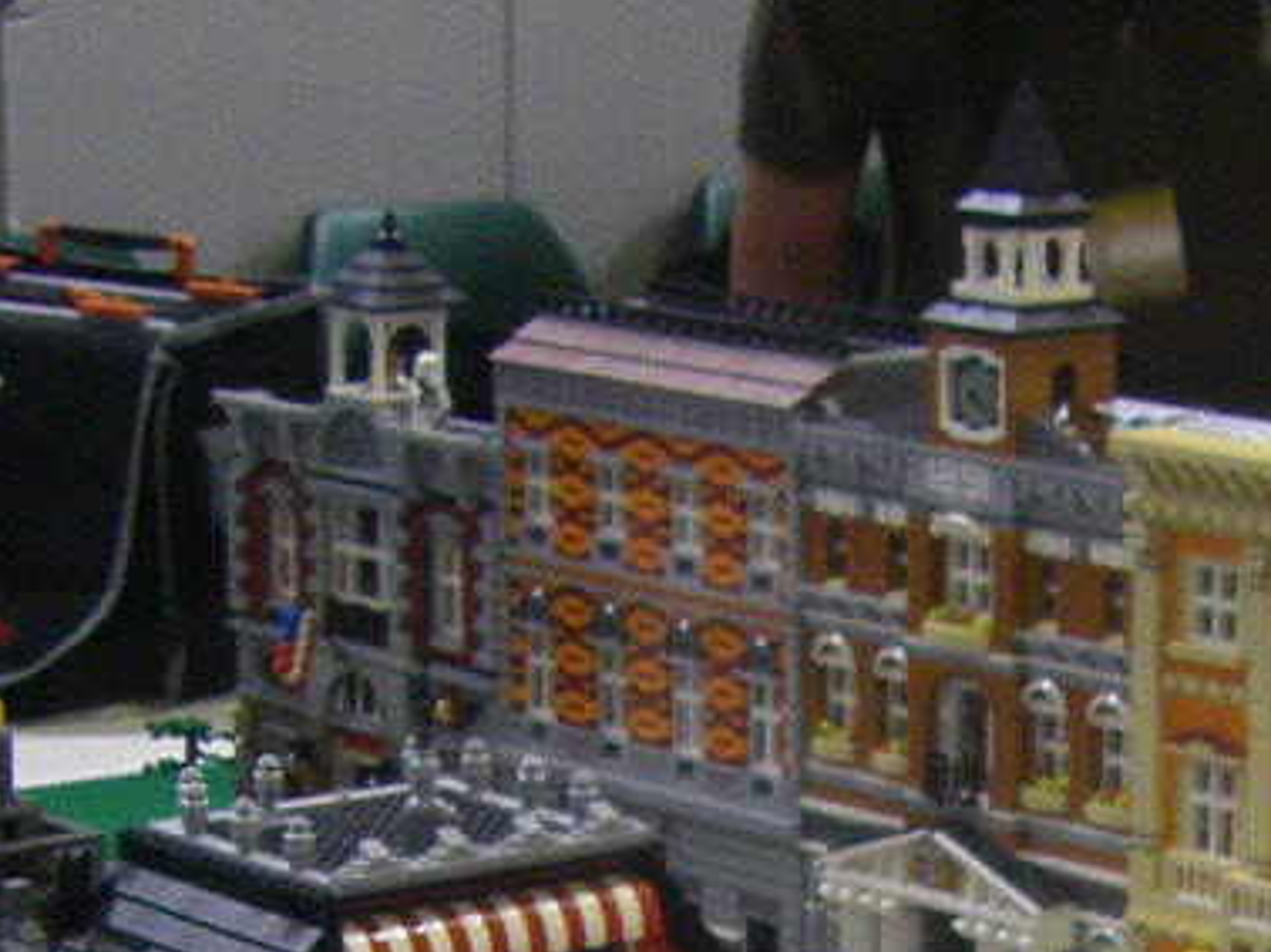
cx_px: 1069
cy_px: 1211
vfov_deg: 9.1
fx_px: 5908
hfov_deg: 12.2
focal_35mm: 161
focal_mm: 6.3
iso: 320
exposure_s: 1/50
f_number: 3.5
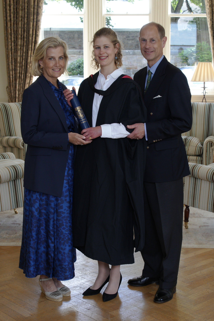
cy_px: 160
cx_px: 107
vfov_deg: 50.7
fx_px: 339
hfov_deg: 35.0
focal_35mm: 38
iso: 500
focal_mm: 38
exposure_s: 1/160
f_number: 6.3
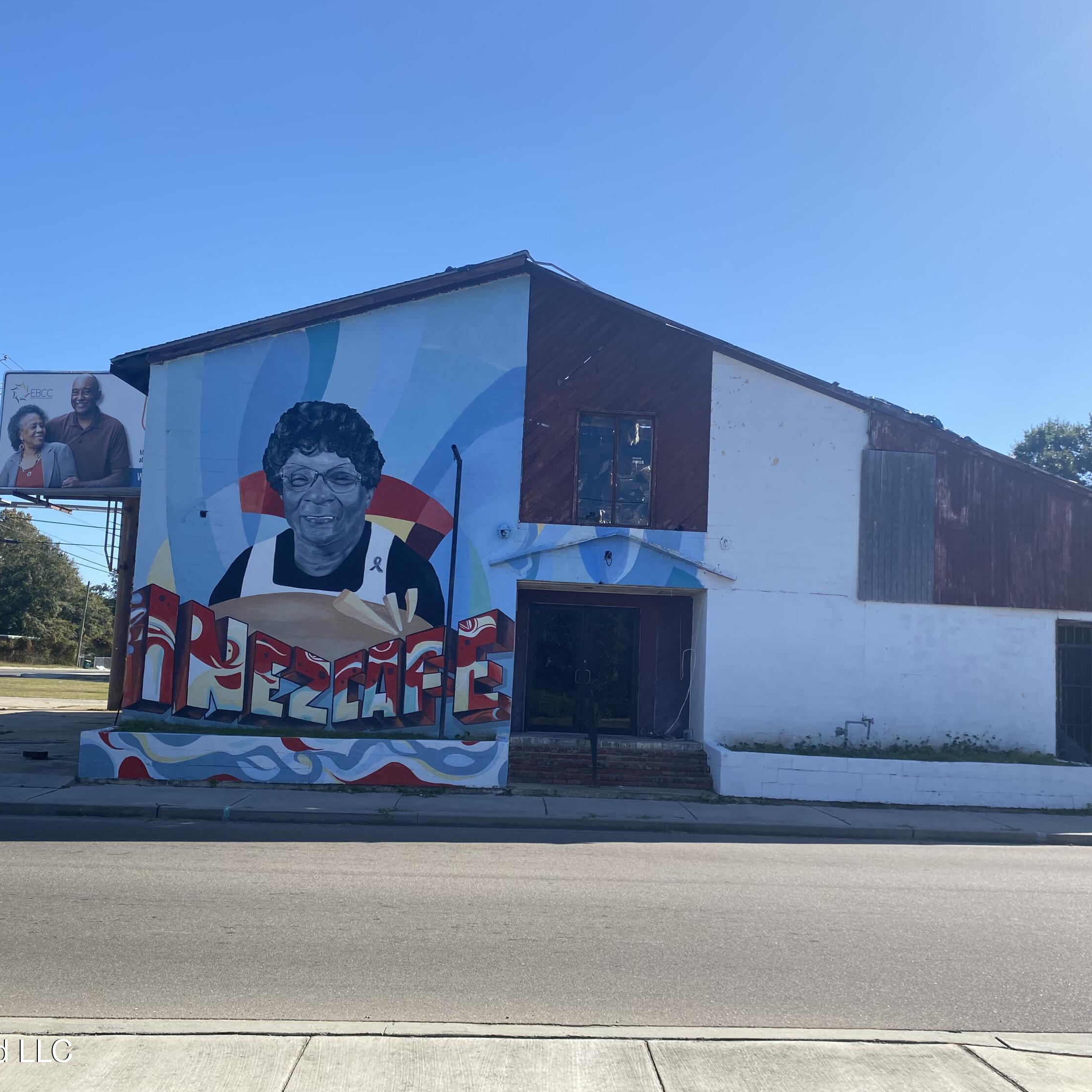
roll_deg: -1.2
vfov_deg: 52.5
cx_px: 582
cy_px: 549
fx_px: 1106
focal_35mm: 31
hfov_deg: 52.5
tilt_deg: +7.2
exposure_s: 1/2463
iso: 32
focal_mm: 4.25
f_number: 1.8
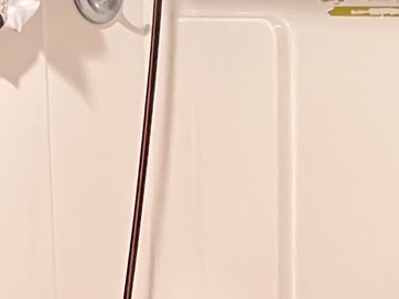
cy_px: 160
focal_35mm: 69
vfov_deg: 21.3
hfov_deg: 27.6
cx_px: 322
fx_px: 795
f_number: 1.8
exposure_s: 1/30
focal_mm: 1.57
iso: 1250
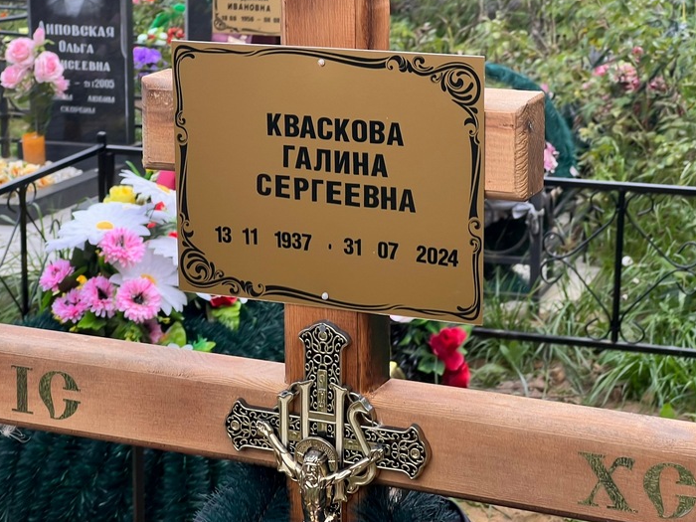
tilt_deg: -11.7
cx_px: 329
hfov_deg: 22.3
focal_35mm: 88
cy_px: 236
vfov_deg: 16.8
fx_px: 1769
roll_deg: -0.9
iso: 40
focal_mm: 9
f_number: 2.8
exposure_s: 1/99
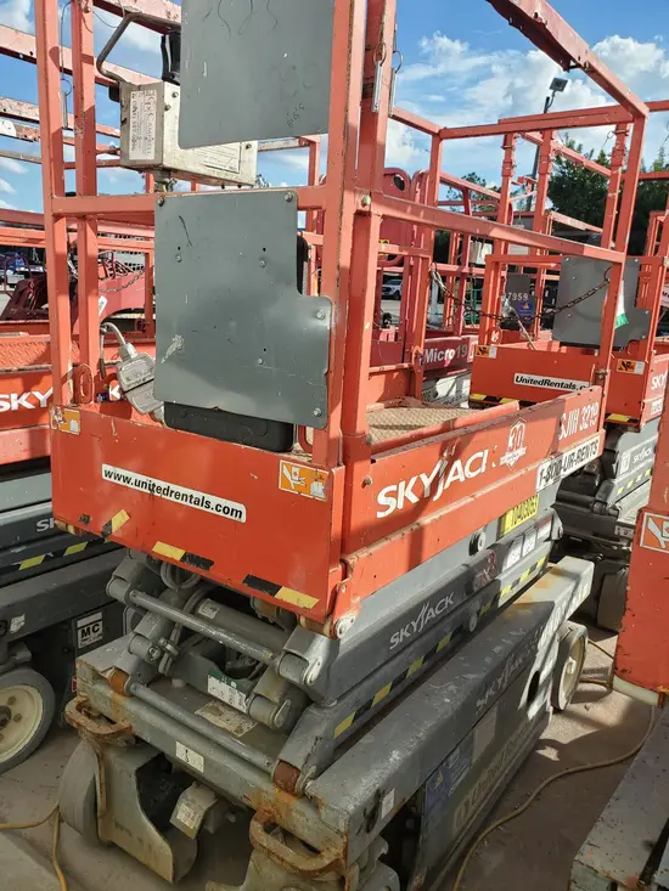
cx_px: 334
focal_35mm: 26
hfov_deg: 53.1
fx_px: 670
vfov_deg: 67.3
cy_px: 446
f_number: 2.4
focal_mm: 4.3
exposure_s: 1/1081
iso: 50
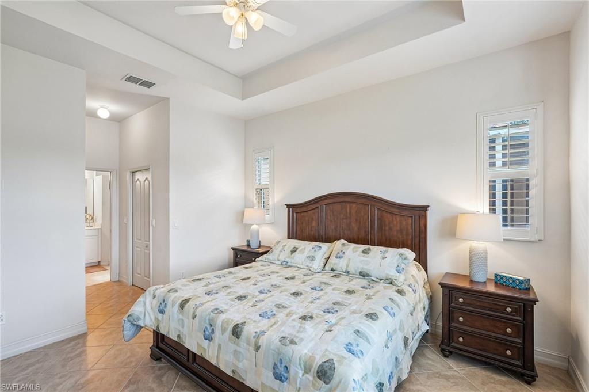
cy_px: 196
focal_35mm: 16
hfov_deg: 96.8
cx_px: 294
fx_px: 262
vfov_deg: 73.7
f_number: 8
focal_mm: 16
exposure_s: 1/20
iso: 400
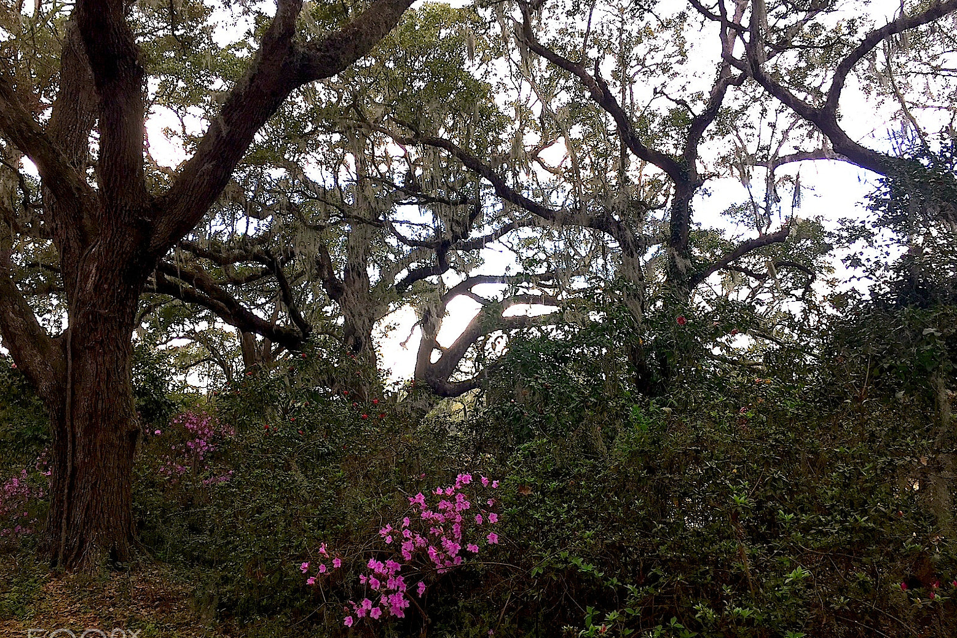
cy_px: 355
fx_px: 824
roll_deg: -4.5
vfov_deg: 42.3
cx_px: 481
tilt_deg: +7.4
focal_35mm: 31
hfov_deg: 60.3
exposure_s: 1/120
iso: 32
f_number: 2.2
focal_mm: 4.15
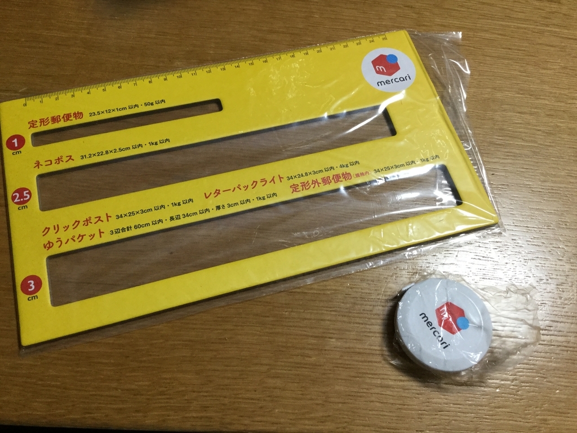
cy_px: 216
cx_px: 288
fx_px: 517
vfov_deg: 45.4
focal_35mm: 31
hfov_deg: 58.4
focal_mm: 3.3
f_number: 2.4
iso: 80
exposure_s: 1/30
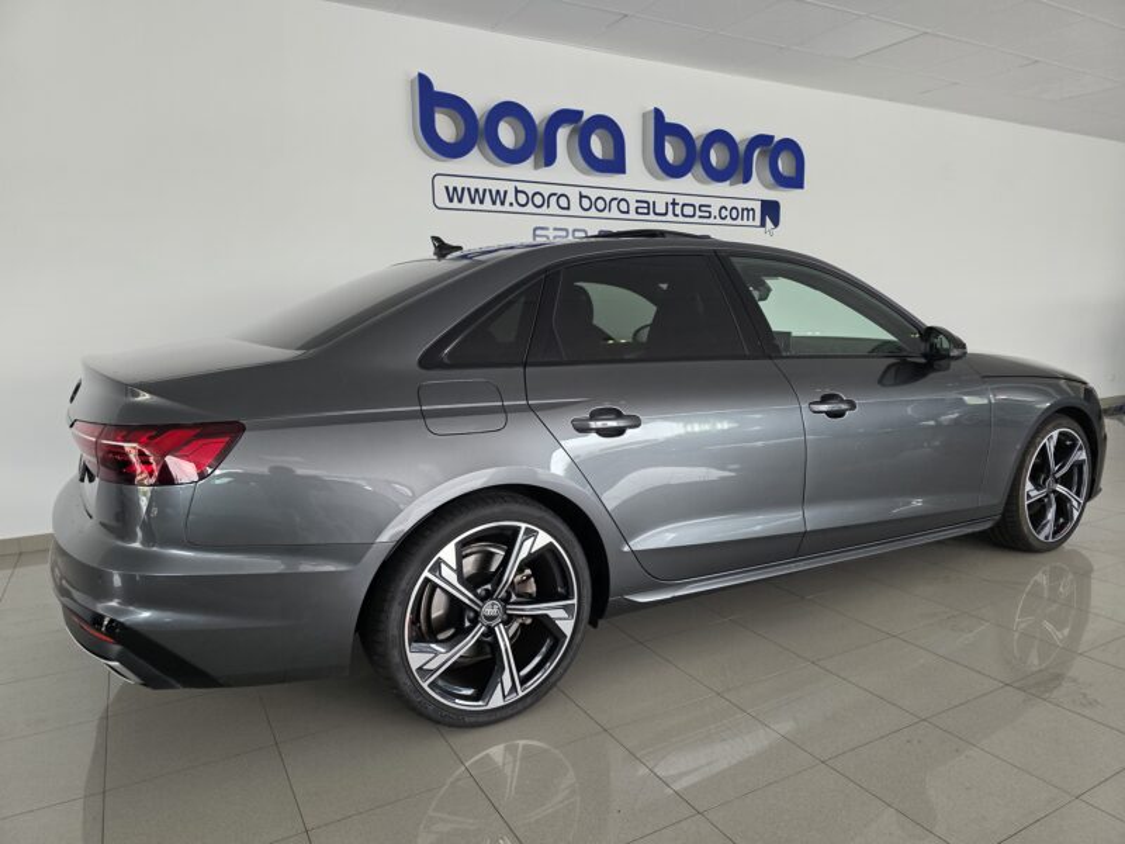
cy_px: 422
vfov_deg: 58.9
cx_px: 562
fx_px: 747
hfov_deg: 73.9
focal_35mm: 23
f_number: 1.7
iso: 200
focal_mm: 6.3
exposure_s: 1/180
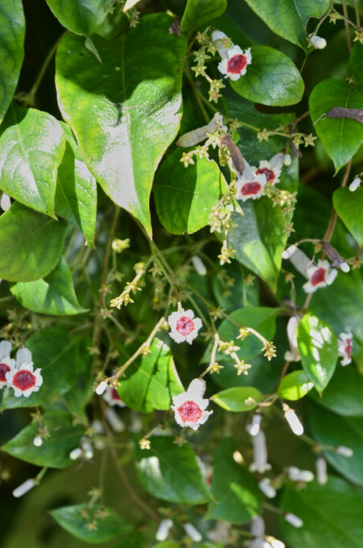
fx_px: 2824
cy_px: 337
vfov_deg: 11.1
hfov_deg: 7.4
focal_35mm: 186
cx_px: 180
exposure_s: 1/100
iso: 100
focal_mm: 85
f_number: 5.6
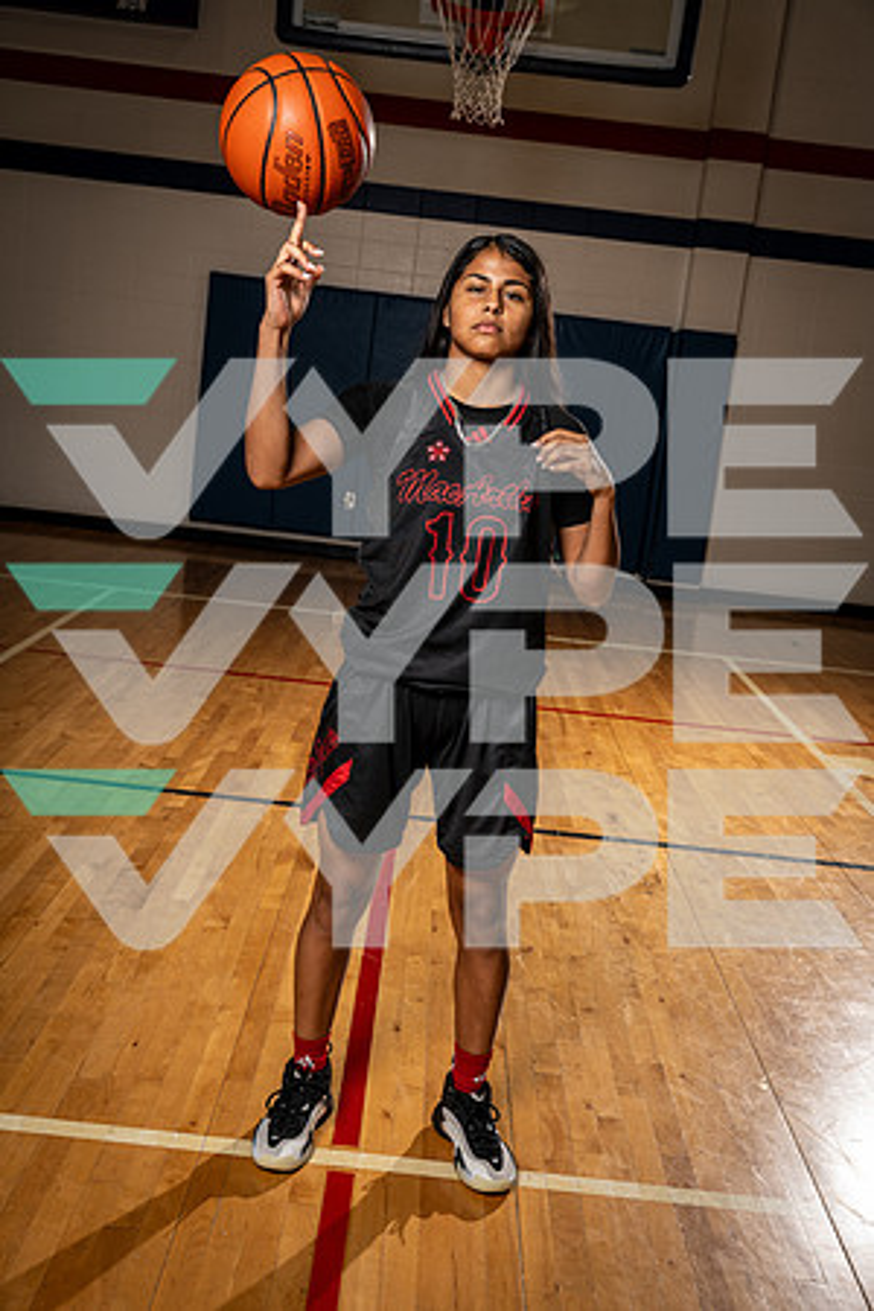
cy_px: 656
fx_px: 1384
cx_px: 437
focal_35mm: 38
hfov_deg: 35.1
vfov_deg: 50.7
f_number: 5.6
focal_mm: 38
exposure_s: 1/250
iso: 125
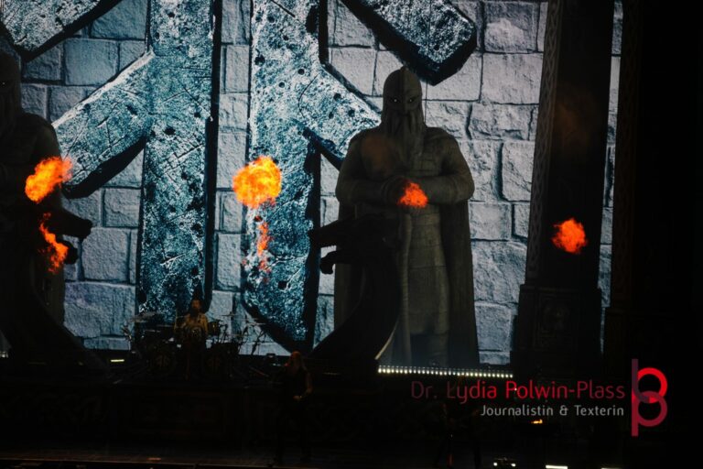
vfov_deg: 6.1
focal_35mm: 225
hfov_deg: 9.1
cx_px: 352
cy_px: 234
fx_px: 4393
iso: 320
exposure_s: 1/250
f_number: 5.6
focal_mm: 150
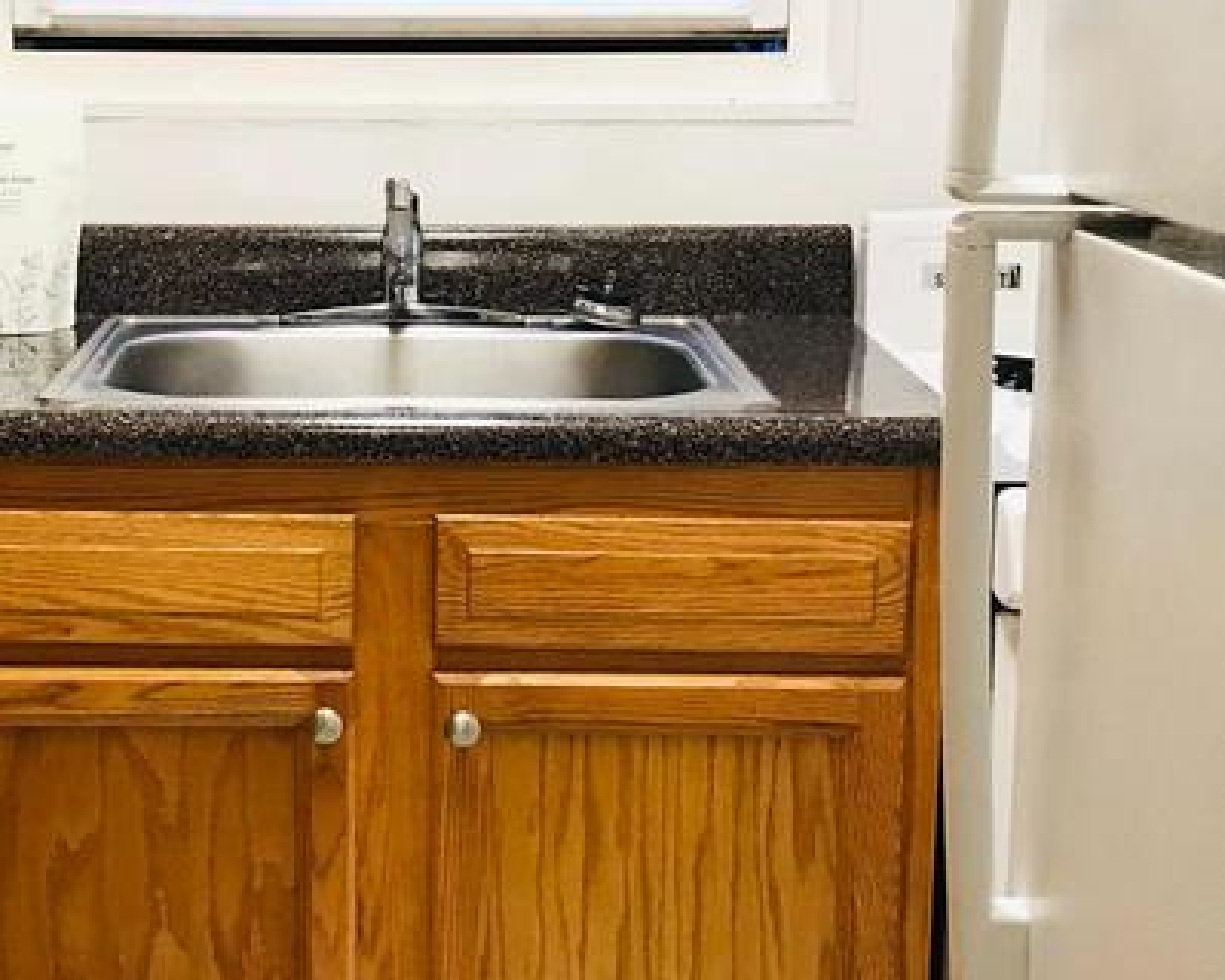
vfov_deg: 21.9
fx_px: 2538
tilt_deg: -10.6
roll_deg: +0.0
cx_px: 340
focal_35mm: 70
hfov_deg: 26.9
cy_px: 514
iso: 40
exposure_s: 1/30
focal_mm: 3.99
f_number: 1.8
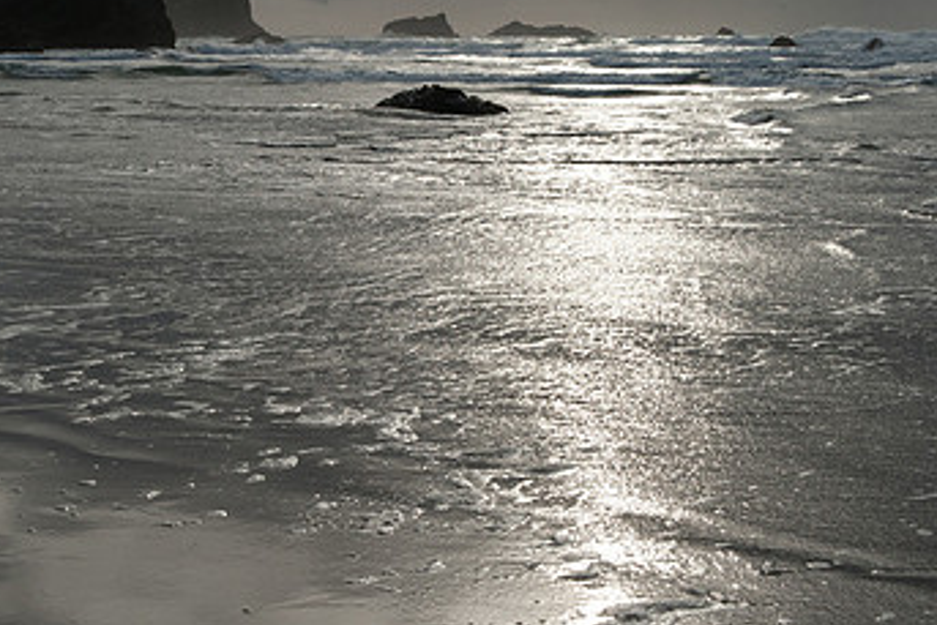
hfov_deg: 26.5
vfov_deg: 18.0
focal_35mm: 76
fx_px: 1979
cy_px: 265
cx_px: 311
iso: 800
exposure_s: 1/500
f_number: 16
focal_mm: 45
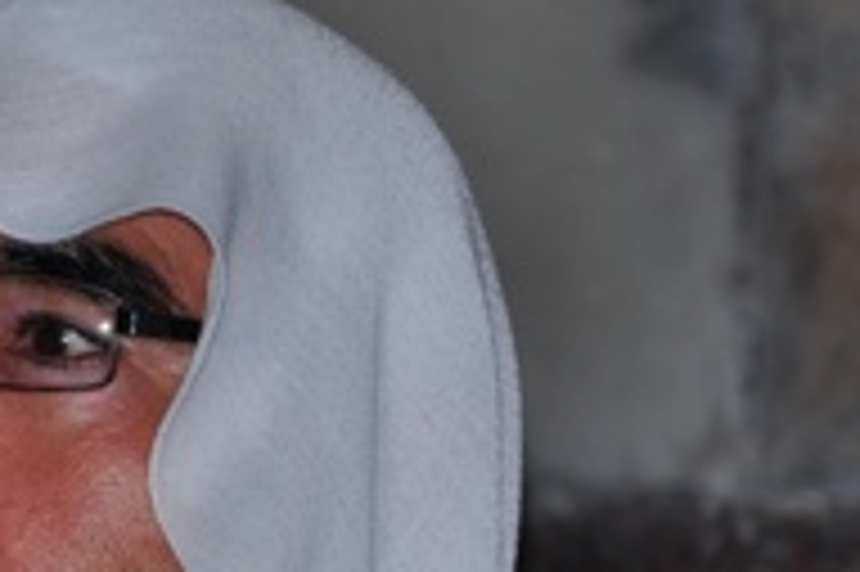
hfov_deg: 3.9
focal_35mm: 529
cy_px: 588
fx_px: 12618
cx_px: -14
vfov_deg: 2.6
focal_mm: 105
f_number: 5.6
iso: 200
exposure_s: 1/200
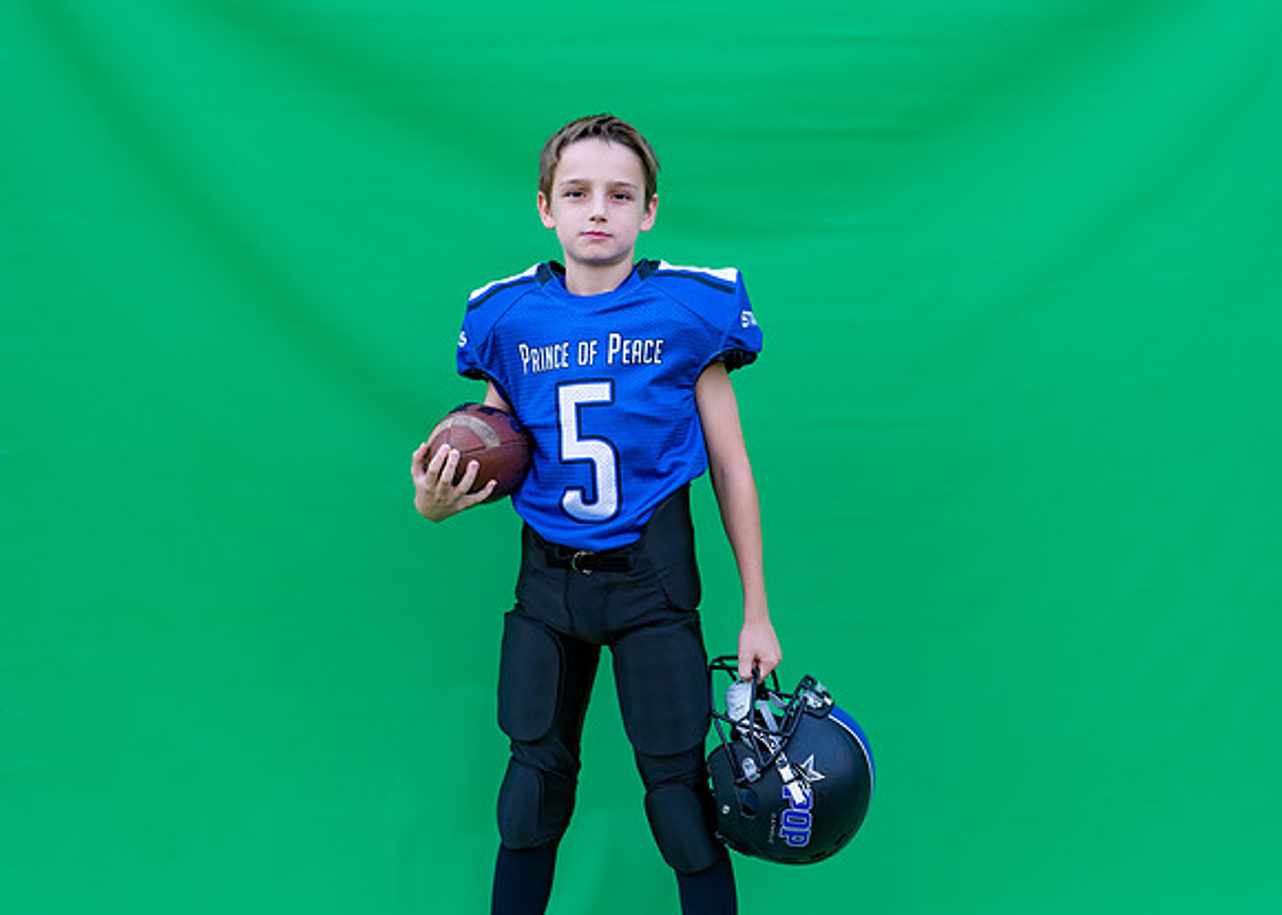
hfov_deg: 36.5
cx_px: 641
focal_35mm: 53
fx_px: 1942
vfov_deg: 26.5
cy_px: 458
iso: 160
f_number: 2.8
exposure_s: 1/400
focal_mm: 50
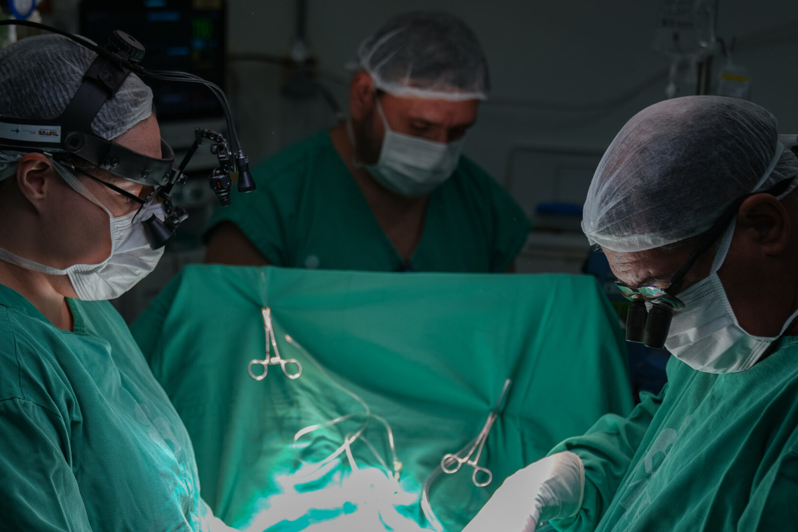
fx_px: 1685
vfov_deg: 17.9
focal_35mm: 76
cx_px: 358
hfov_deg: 26.6
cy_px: 380
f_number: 2.8
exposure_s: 1/125
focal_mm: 49
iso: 64
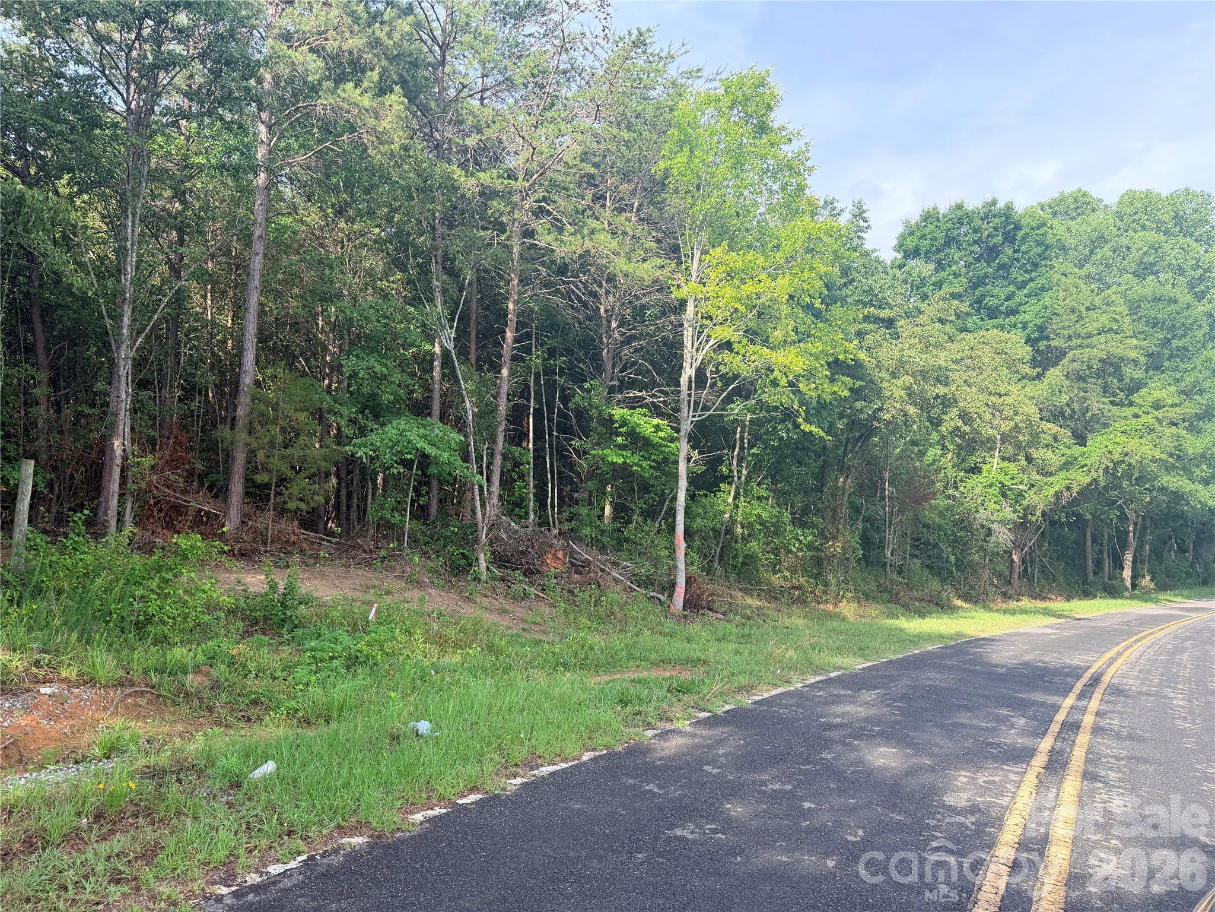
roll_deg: -1.1
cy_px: 456
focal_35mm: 24
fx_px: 842
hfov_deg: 71.6
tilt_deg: +3.1
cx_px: 608
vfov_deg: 56.8
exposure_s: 1/1122
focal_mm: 6.76
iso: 100
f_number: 1.78
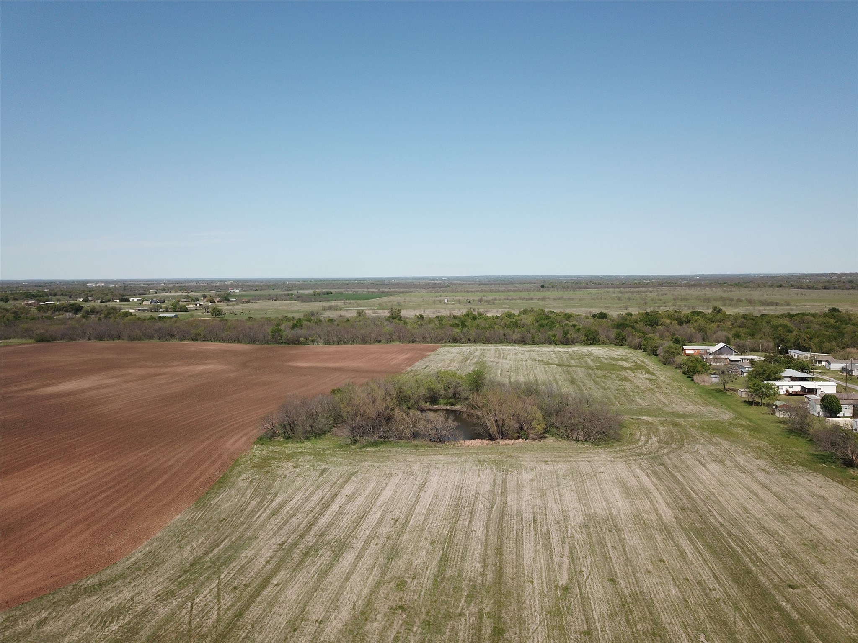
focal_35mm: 26
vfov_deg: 53.1
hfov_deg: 67.3
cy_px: 322
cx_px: 429
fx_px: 644
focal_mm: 4.73
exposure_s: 1/1698
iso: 100
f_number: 2.2
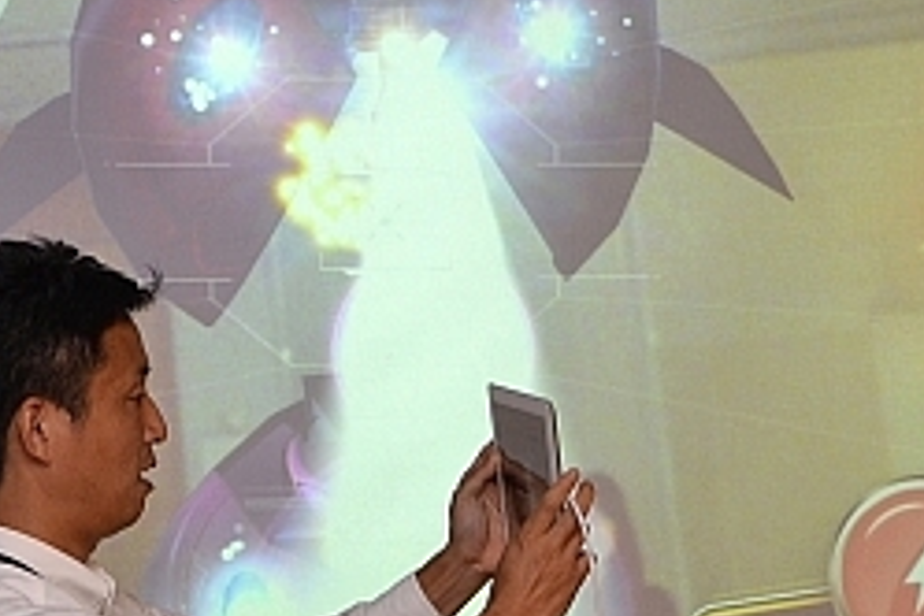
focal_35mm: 148
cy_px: 293
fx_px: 3798
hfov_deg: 13.9
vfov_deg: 9.3
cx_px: 404
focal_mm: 48
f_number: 4.5
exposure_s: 1/60
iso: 1250
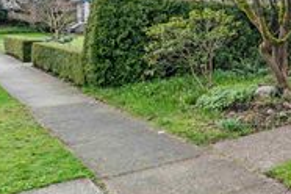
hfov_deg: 33.7
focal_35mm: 43
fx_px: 348
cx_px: 374
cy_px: -32
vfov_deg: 27.8
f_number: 8
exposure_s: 1/60
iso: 100
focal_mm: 16
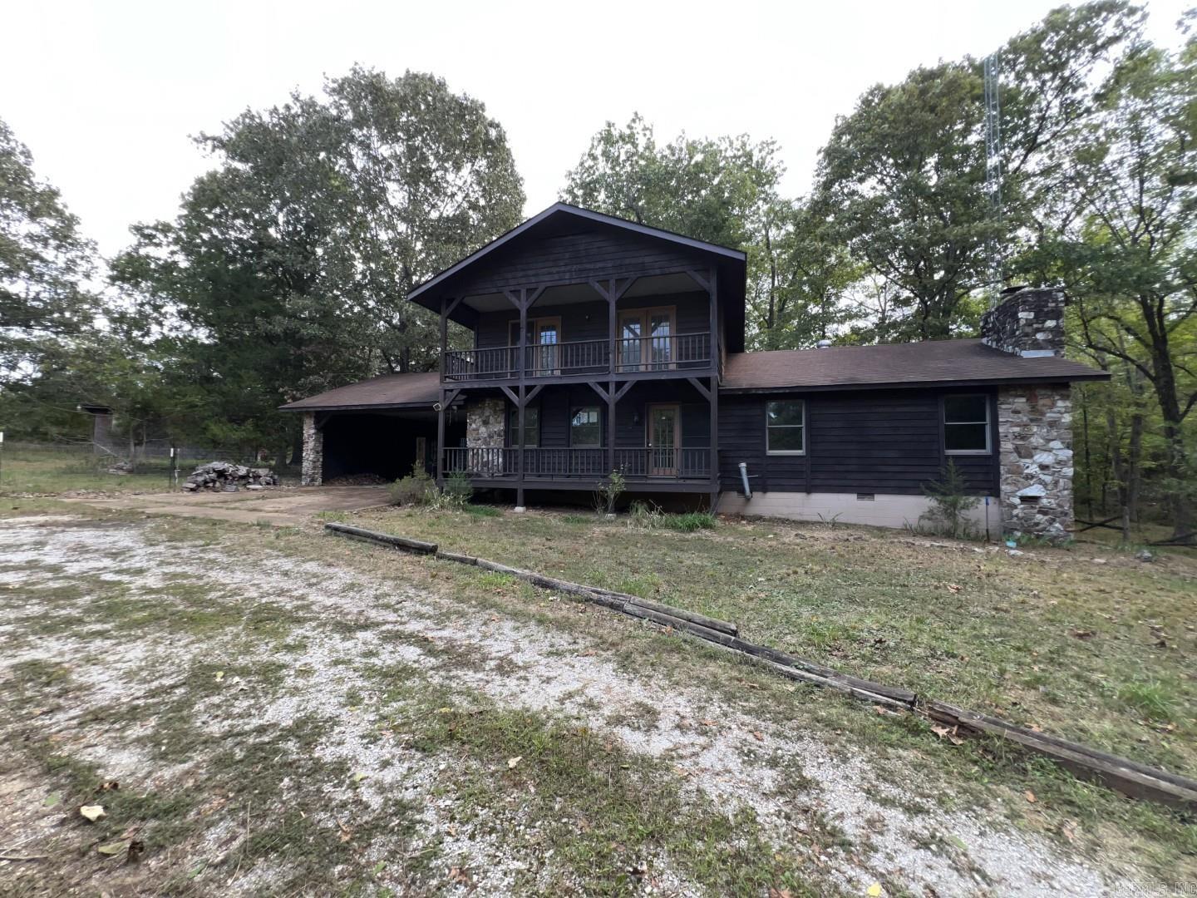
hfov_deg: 106.2
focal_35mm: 13
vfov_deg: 89.9
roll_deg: -0.5
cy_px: 449
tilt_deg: +2.0
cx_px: 598
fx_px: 450
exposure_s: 1/166
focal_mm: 1.57
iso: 25
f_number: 1.8
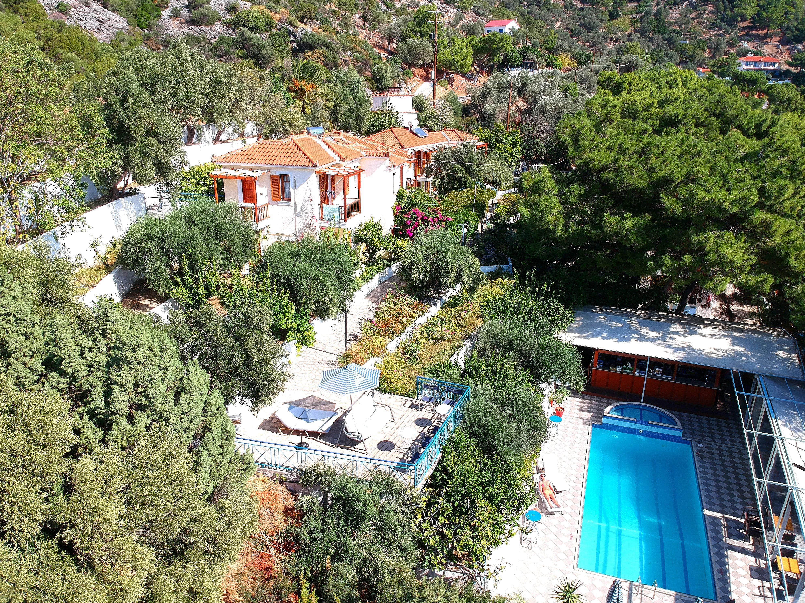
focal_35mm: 25
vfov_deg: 54.9
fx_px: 581
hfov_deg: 69.4
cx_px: 402
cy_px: 302
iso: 100
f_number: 2.6
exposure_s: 1/1000
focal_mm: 4.49
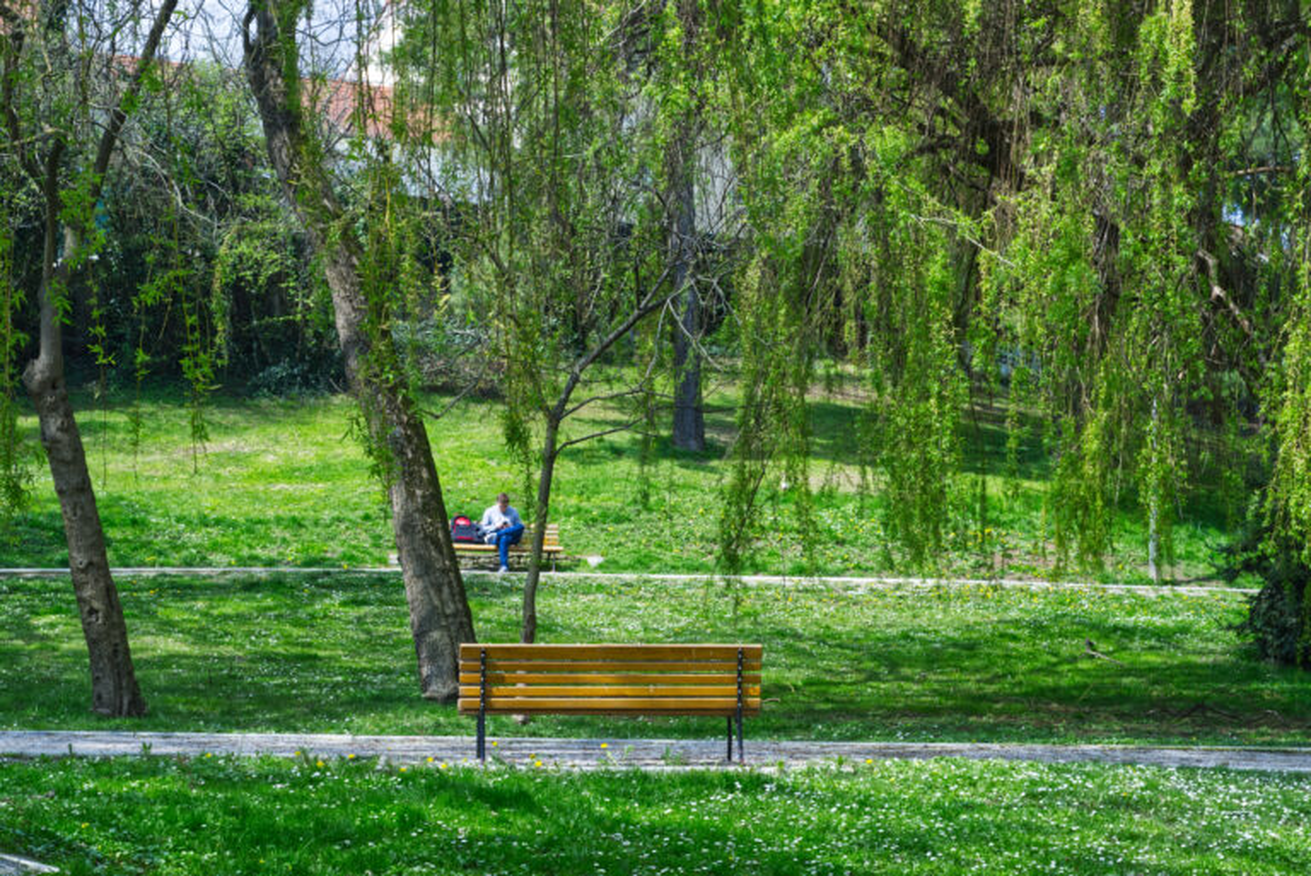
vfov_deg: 18.2
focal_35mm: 75
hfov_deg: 27.0
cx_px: 656
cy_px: 438
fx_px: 2733
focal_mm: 50
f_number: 10
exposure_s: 1/160
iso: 250
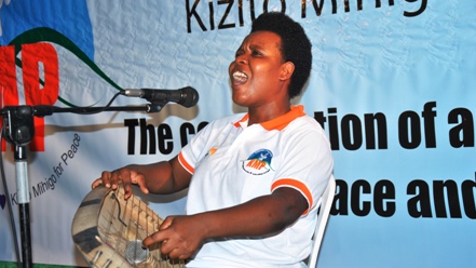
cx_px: 236
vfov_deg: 15.1
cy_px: 146
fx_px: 1010
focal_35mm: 80
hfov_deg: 26.5
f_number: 5
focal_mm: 50
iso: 200
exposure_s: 1/60
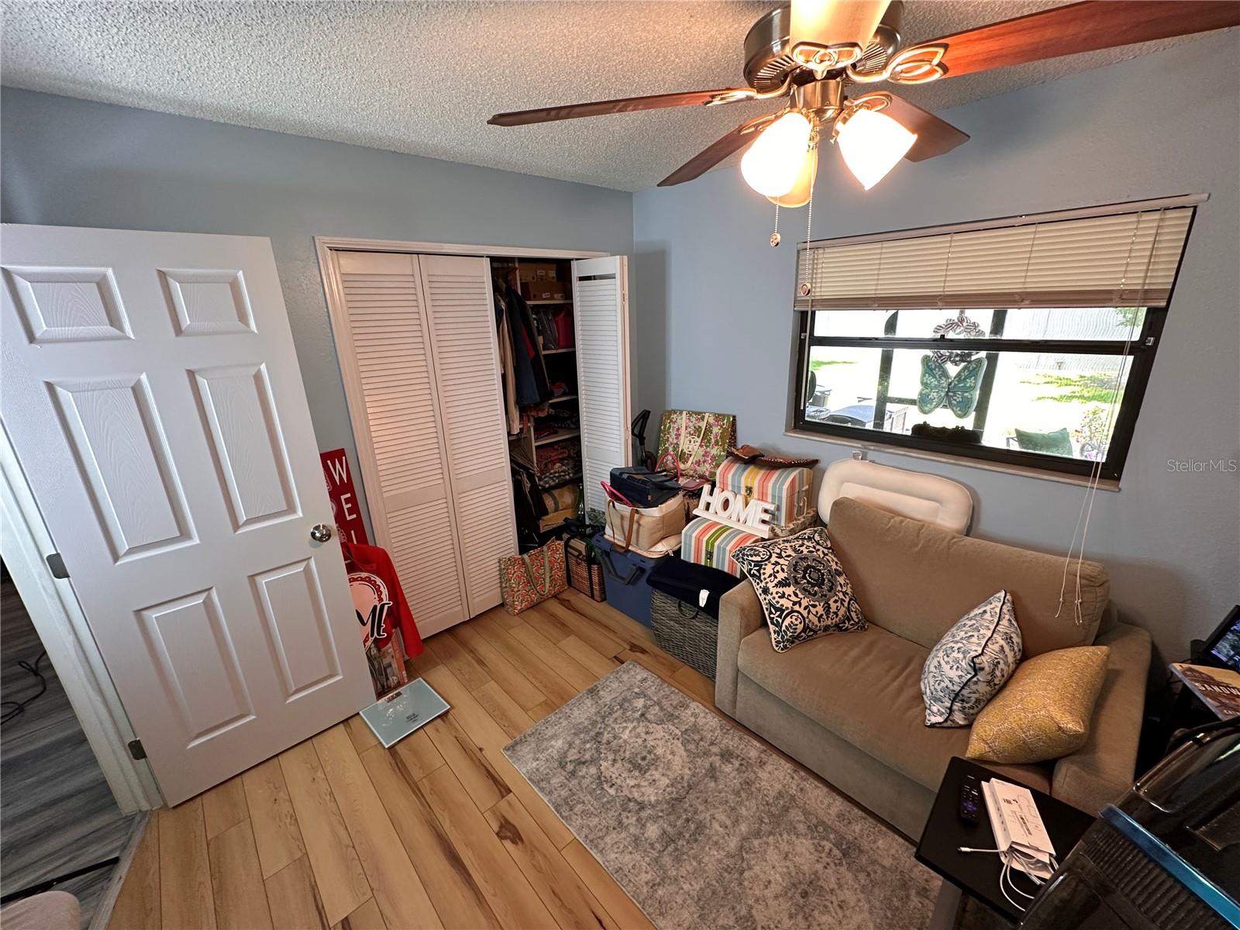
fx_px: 502
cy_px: 465
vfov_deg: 85.7
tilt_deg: -17.8
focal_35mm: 14
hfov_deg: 102.1
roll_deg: +2.3
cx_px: 620
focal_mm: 2.22
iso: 200
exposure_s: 1/60
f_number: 2.2
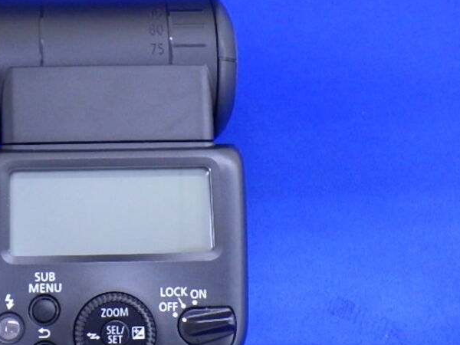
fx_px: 744
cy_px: 208
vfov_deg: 26.0
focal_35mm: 56
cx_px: 122
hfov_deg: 33.7
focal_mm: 5
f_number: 3.5
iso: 640
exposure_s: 1/45
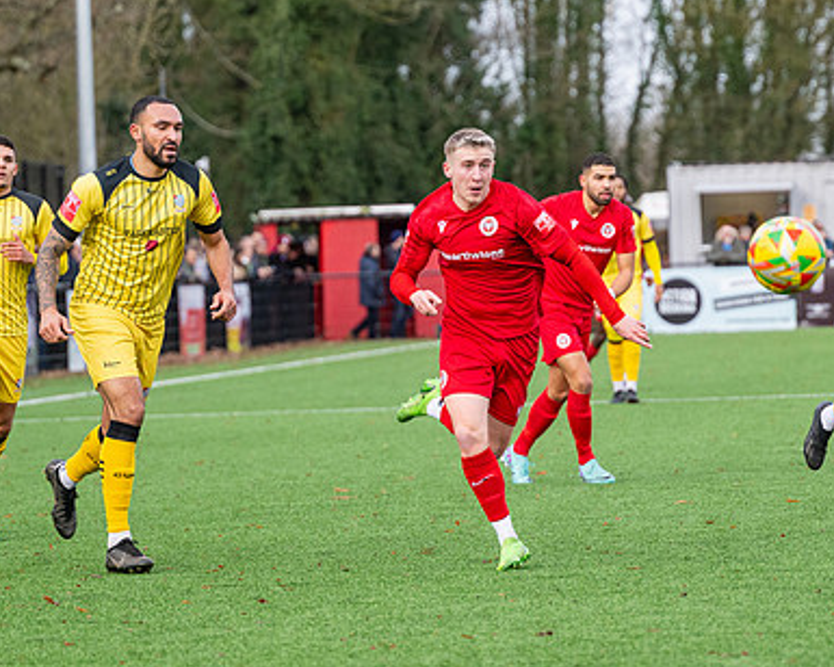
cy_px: 306
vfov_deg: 5.9
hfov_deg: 7.3
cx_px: 435
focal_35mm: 264
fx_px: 6516
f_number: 4
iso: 800
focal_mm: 155
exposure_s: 1/1600
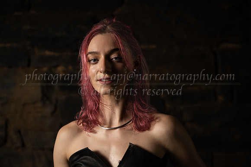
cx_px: 126
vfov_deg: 28.7
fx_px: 328
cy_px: 84
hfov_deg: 41.9
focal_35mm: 47
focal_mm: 47
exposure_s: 1/400
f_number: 2.8
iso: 400
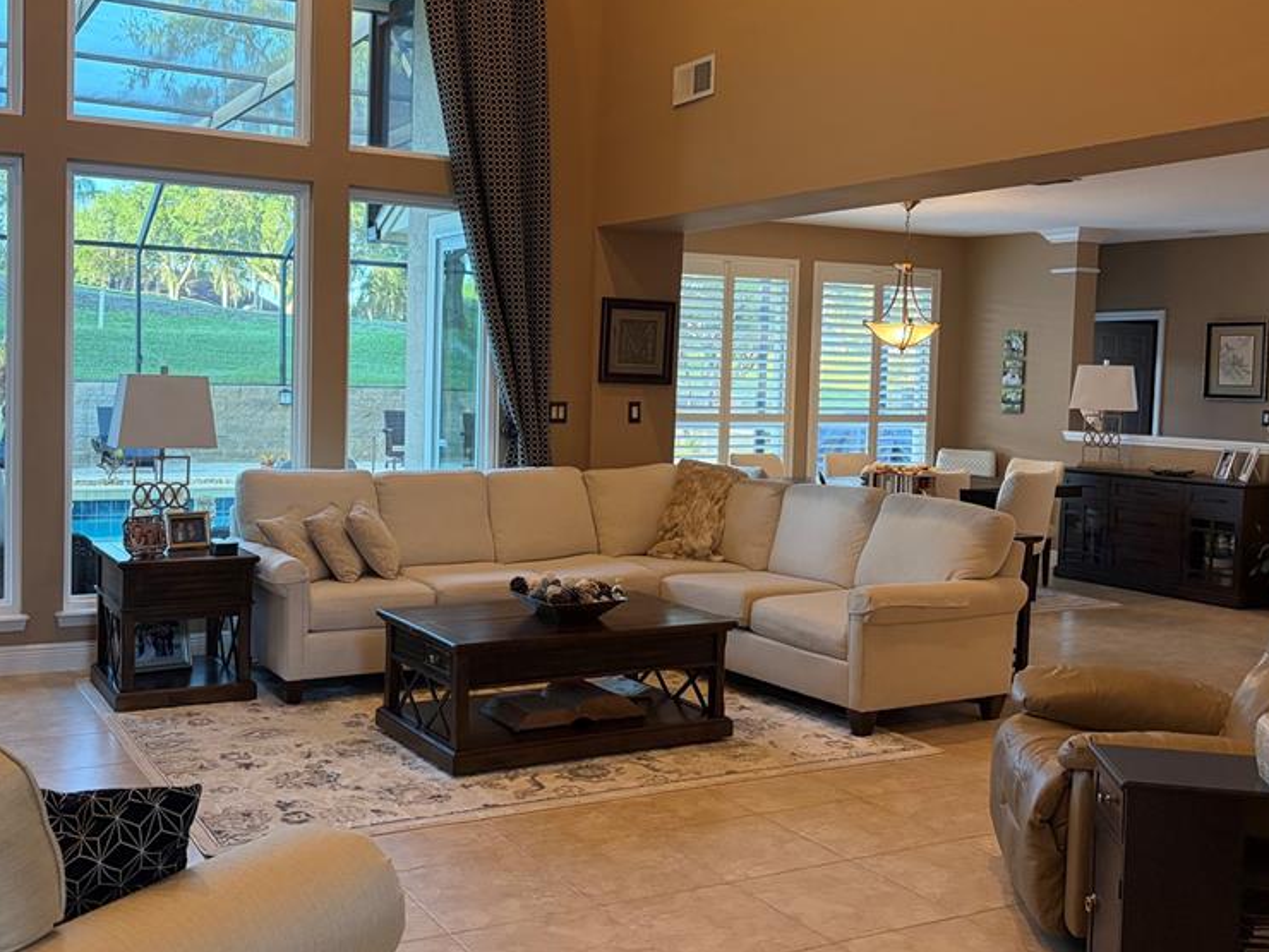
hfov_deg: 50.9
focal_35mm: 36
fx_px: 1320
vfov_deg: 39.6
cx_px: 492
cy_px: 432
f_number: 1.6
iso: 200
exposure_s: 1/120
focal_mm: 5.96
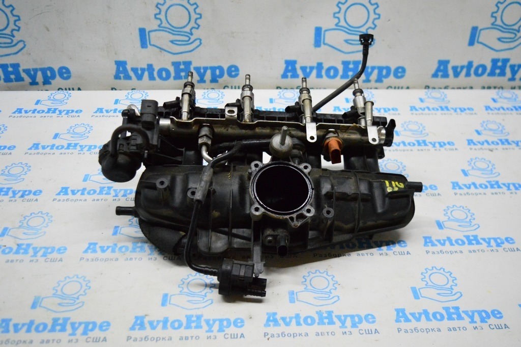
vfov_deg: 36.8
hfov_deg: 53.2
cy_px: 174
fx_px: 521
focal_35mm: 36
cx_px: 260
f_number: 4
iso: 6400
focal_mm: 24
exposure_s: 1/800
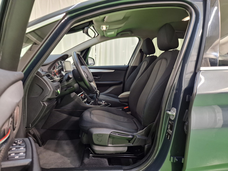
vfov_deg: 58.9
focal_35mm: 23
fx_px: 151
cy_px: 86
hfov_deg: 73.9
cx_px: 114
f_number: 1.8
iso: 320
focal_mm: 6.4
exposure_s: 1/33
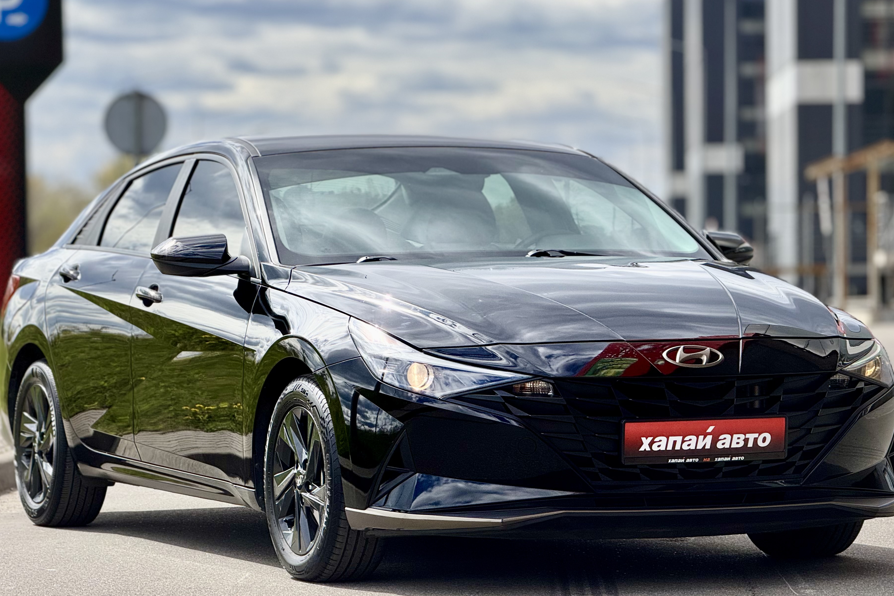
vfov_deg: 9.9
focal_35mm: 139
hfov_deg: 14.8
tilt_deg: -0.6
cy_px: 320
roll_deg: +0.8
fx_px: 3452
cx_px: 460
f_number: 2.8
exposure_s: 1/1730
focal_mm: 15.66
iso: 50
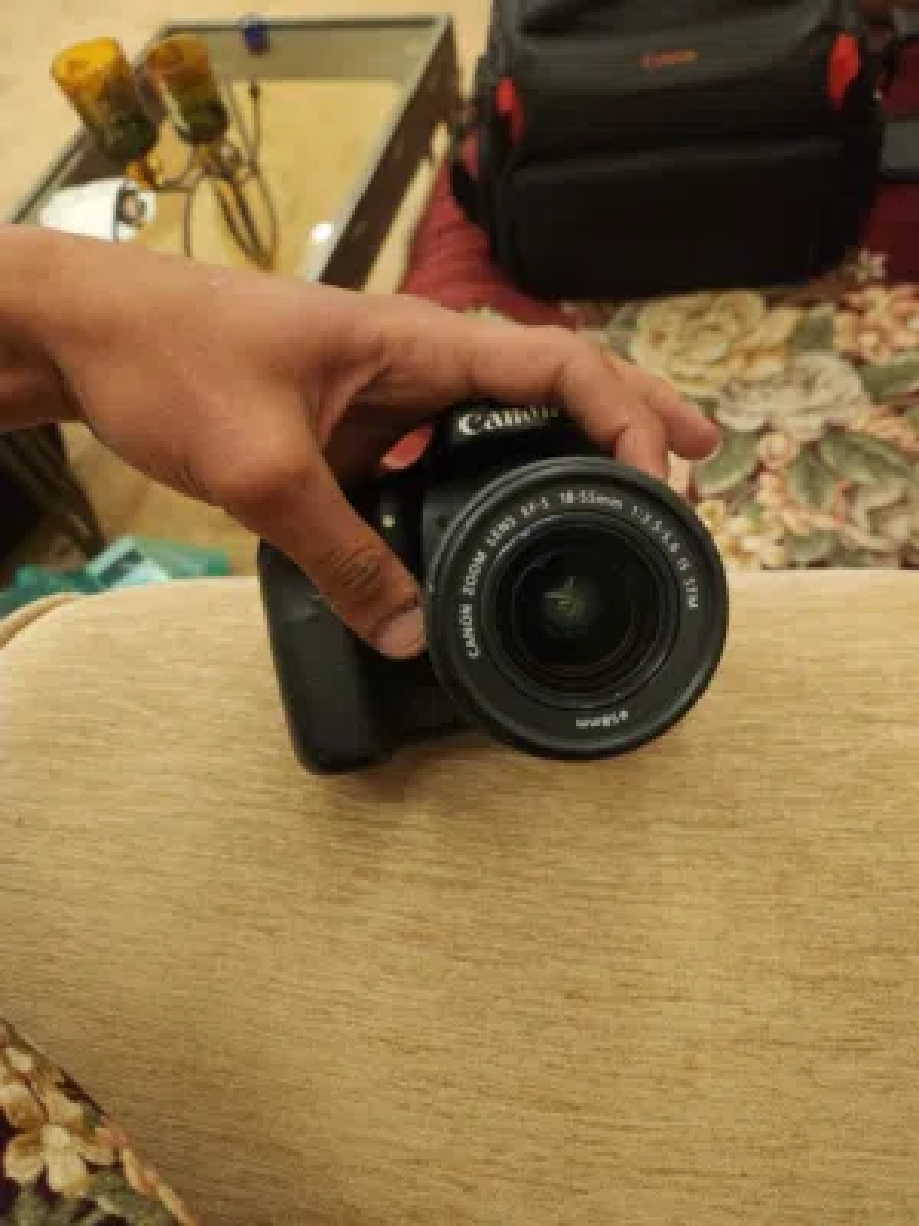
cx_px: 460
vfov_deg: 73.9
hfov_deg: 58.9
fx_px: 814
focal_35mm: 23
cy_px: 613
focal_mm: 5.4
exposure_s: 1/33
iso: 640
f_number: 1.8
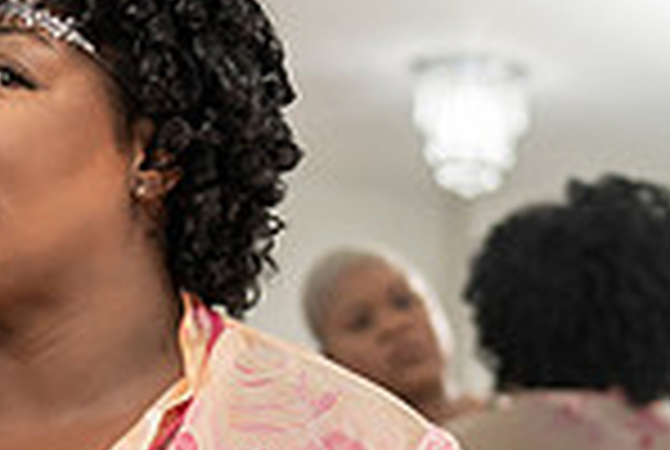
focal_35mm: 136
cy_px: 371
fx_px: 2536
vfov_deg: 10.1
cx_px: -301
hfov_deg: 14.2
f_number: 2
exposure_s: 1/250
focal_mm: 35
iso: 500
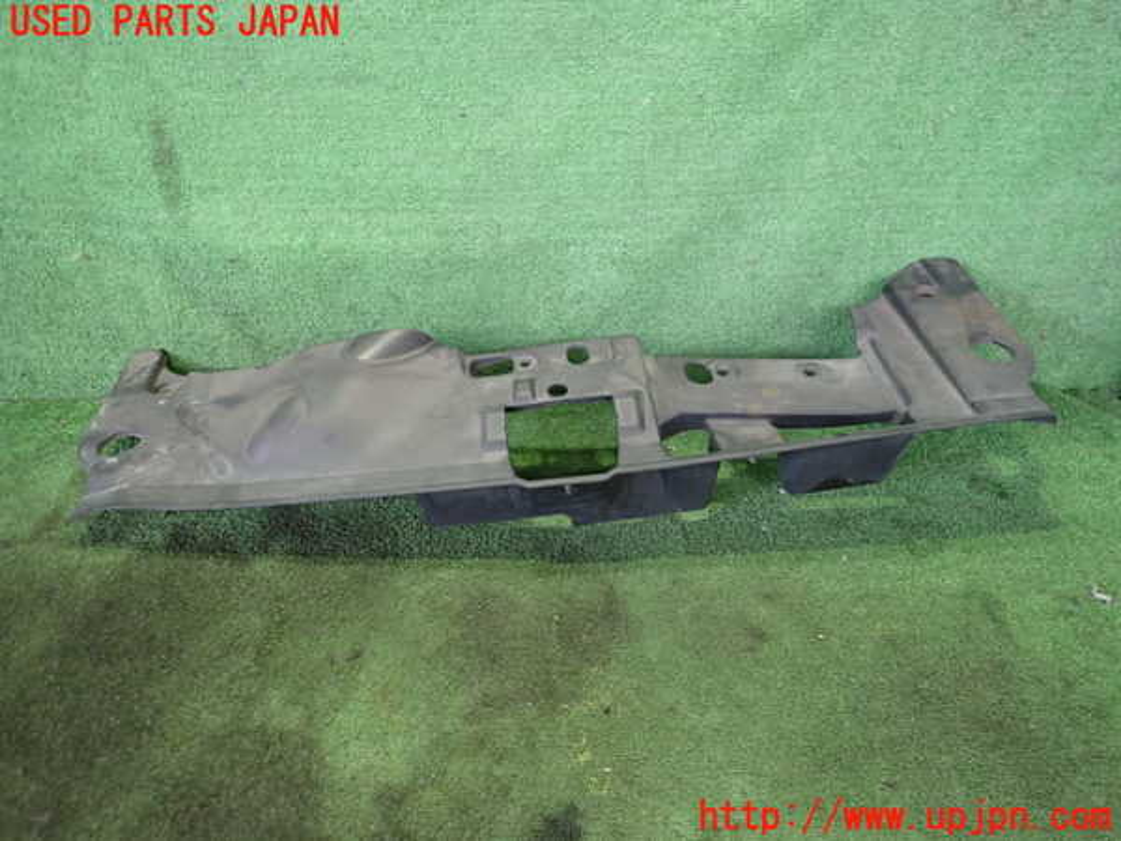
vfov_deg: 54.9
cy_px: 420
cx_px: 560
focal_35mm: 25
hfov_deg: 69.4
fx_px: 810
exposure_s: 1/30
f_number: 2
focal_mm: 4.5
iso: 500
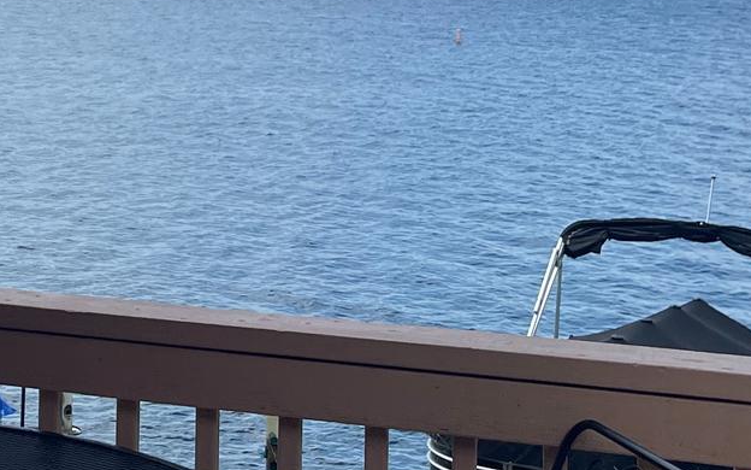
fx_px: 1781
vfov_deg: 14.5
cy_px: -114
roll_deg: -1.2
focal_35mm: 87
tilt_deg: +1.3
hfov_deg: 22.2
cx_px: -118
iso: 32
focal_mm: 5.1
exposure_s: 1/3165
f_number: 1.6
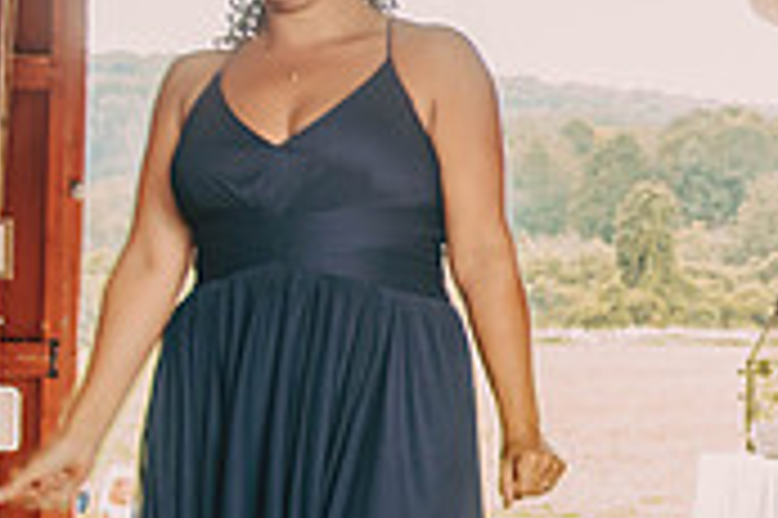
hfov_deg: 19.2
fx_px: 2029
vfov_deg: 14.5
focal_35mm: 94
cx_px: 1142
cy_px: 322
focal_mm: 28
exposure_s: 1/125
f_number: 2.8
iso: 400
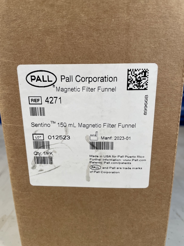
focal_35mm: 26
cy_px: 123
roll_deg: +1.0
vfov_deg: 67.3
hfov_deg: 53.1
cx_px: 92
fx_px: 184
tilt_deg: -13.1
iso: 80
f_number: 1.6
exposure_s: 1/100
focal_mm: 4.2
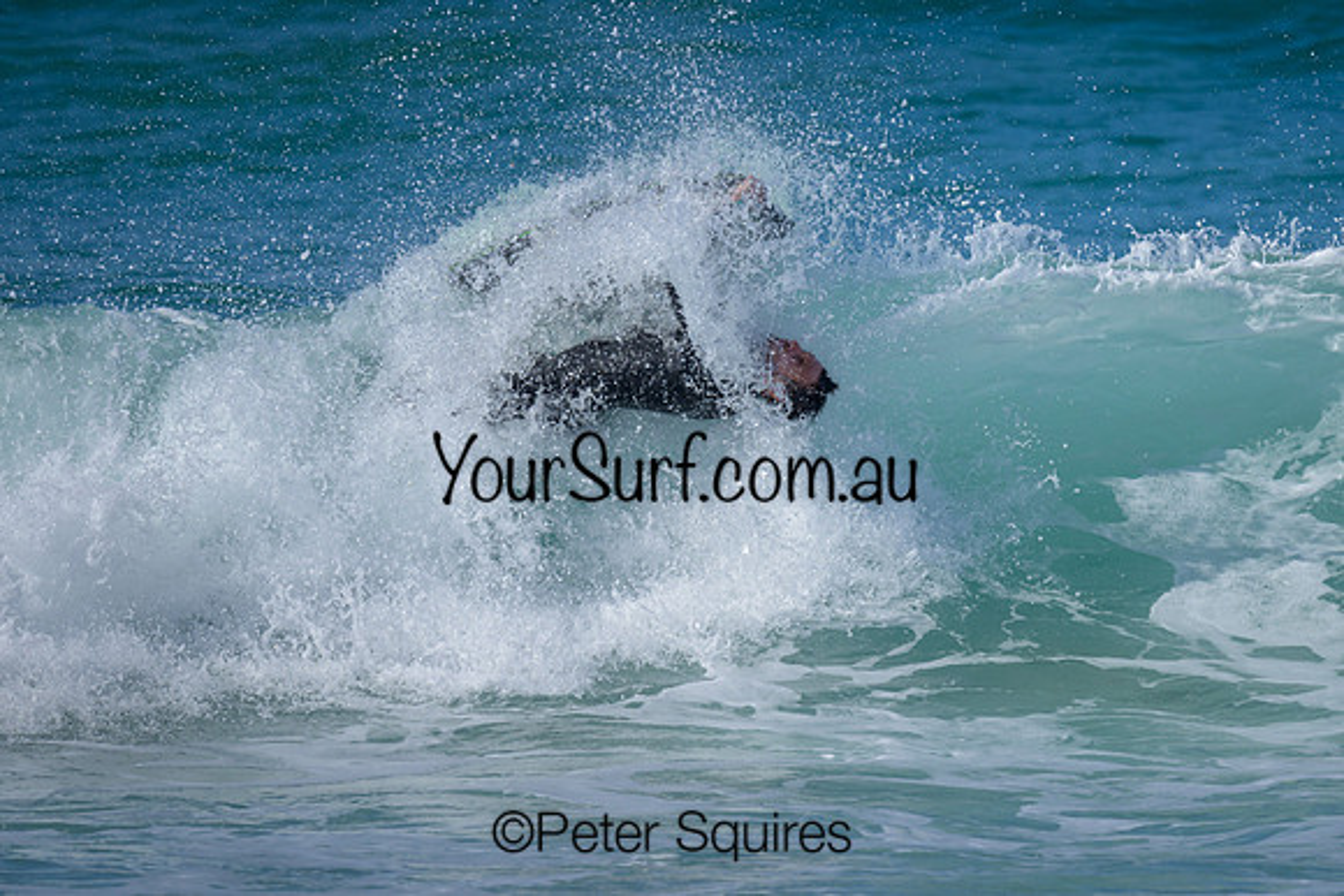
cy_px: 478
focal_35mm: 1099
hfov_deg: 1.9
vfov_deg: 1.3
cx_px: 903
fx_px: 41024
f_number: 6.3
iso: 280
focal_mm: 800
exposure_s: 1/2000
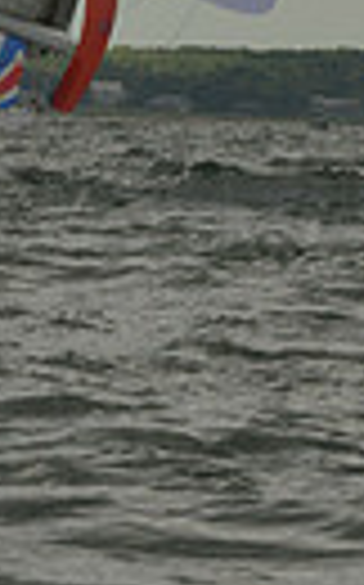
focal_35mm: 907
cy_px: -666
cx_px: 186
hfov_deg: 1.4
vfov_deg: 2.3
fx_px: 14428
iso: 400
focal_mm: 200
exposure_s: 1/800
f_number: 14
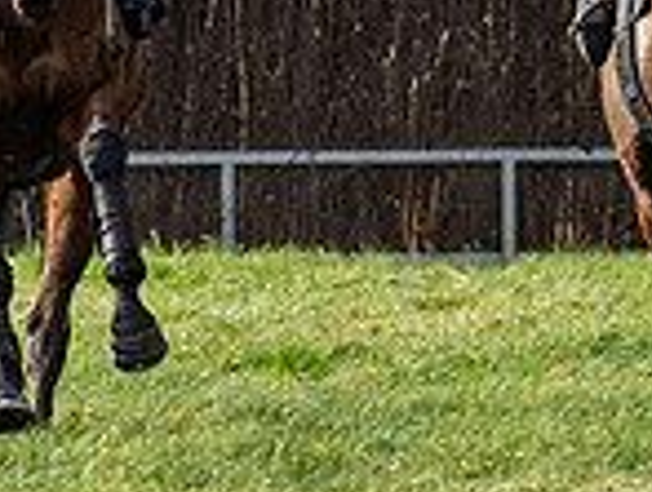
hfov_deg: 0.8
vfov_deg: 0.6
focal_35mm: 2390
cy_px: 557
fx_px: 45127
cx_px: -225
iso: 800
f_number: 4
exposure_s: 1/2500
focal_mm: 200
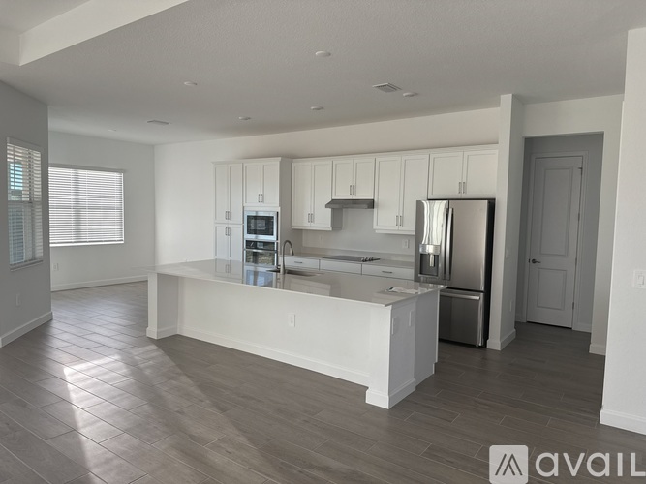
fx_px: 448
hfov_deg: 71.6
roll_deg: -1.1
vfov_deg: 56.8
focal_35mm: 24
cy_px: 242
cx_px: 323
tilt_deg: -3.7
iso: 80
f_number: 1.78
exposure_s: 1/137
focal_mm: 6.76
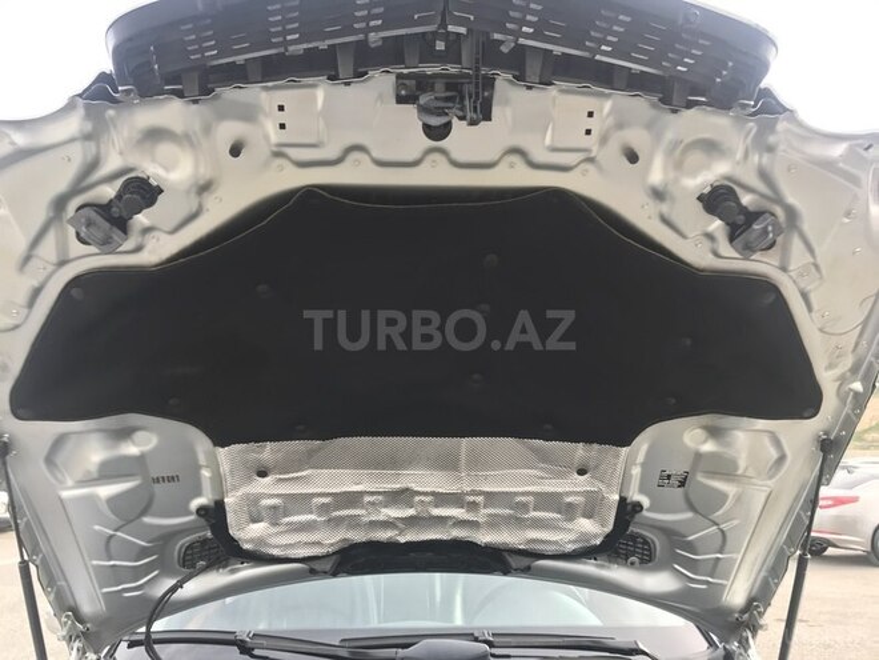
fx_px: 711
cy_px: 330
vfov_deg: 49.7
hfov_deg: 63.4
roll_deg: -0.9
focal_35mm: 28
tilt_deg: +12.7
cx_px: 440
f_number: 1.8
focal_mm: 3.99
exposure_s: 1/124
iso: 20
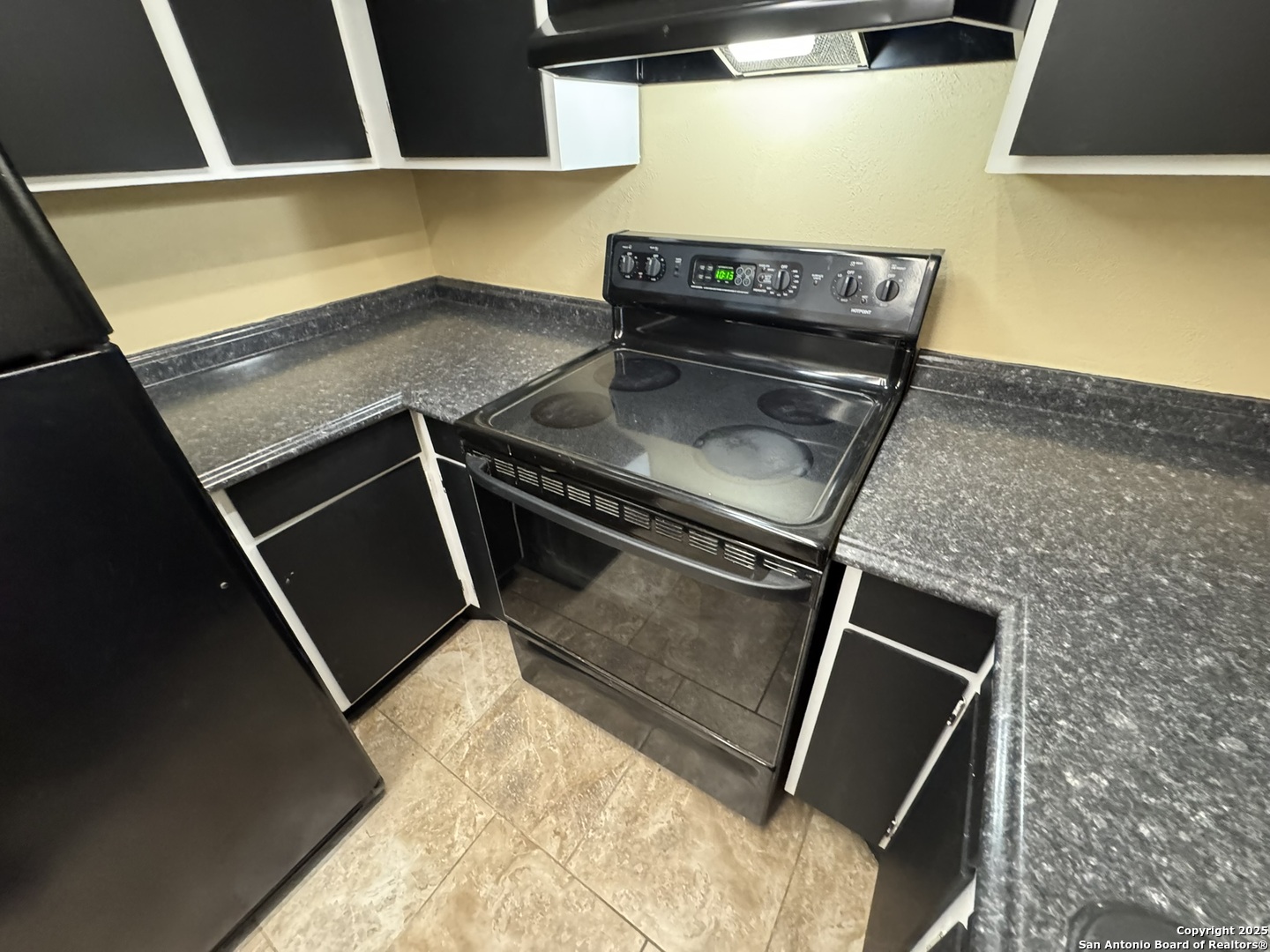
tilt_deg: -35.0
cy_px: 476
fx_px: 514
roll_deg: +0.8
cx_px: 635
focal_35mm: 14
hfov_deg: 102.1
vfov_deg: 85.7
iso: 1250
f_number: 2.2
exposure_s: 1/58
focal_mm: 2.22
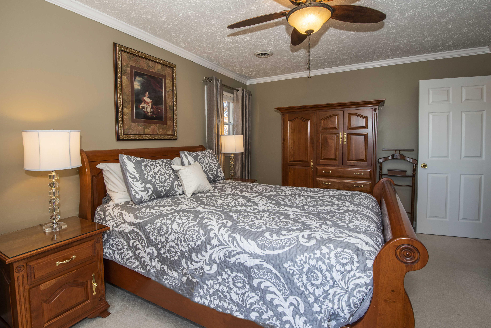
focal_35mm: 16
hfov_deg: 96.7
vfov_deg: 73.8
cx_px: 246
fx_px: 218
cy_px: 164
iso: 250
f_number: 11
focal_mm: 16
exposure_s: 1/25
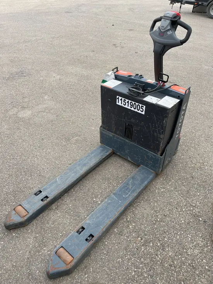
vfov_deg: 67.3
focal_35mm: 26
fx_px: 213
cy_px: 142
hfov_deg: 53.1
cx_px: 106
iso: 50
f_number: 1.6
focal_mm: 5.1
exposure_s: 1/668
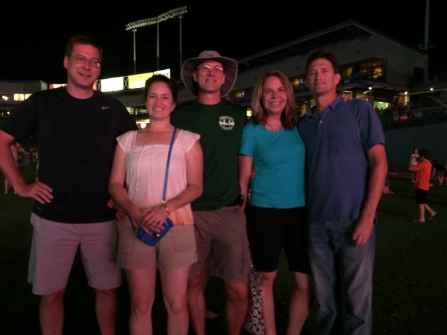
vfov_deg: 48.2
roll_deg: -0.8
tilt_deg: -1.3
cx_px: 224
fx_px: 374
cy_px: 168
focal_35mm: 29
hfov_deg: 61.7
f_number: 2.2
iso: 320
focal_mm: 4.15
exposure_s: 1/15
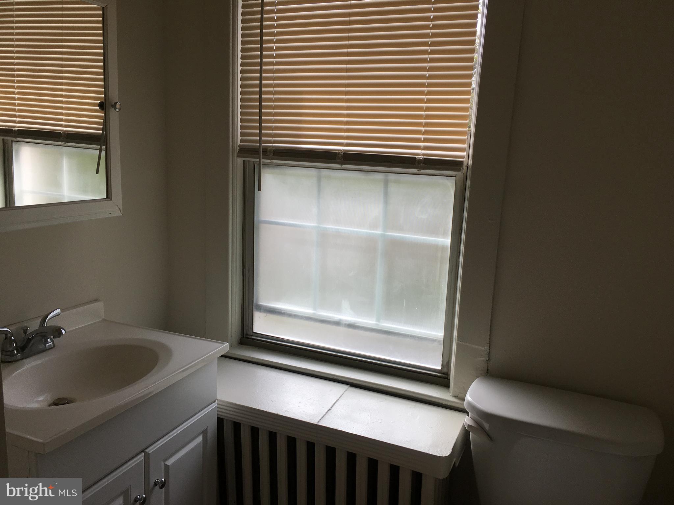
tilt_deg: -12.2
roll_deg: -2.8
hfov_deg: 61.7
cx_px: 337
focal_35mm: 29
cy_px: 252
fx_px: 565
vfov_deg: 48.2
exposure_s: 1/439
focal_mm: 4.15
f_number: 2.2
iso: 25
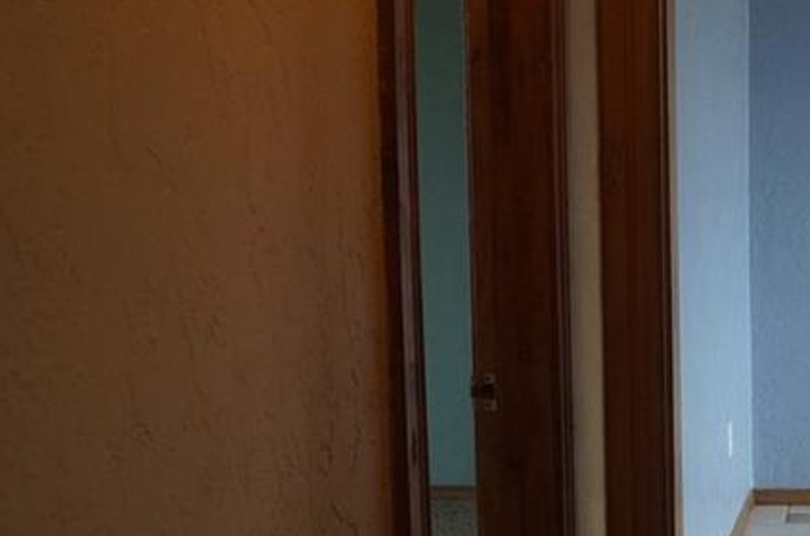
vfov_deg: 17.8
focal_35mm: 76
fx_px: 1711
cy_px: 320
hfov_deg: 25.1
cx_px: 854
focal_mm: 21
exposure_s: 1/60
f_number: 4
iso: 1000
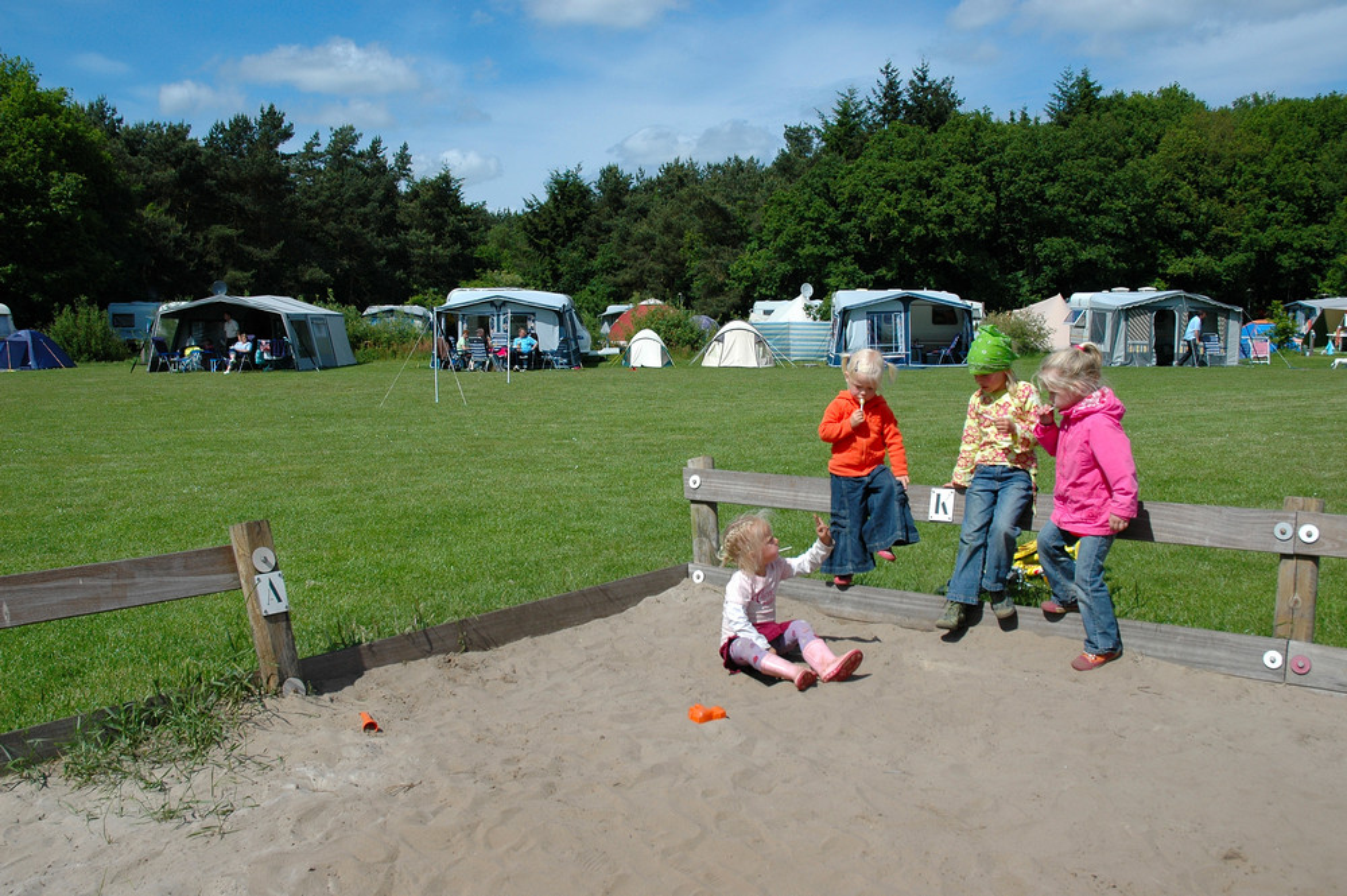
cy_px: 448
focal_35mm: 33
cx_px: 674
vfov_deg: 39.9
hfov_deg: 57.3
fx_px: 1234
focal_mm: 22
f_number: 6.7
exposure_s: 1/750
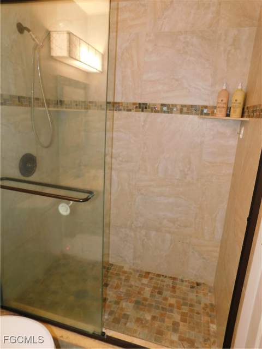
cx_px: 131
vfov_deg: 73.9
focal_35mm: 23
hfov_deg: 58.9
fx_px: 232
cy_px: 174
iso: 200
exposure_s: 1/30
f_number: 3
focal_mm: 4
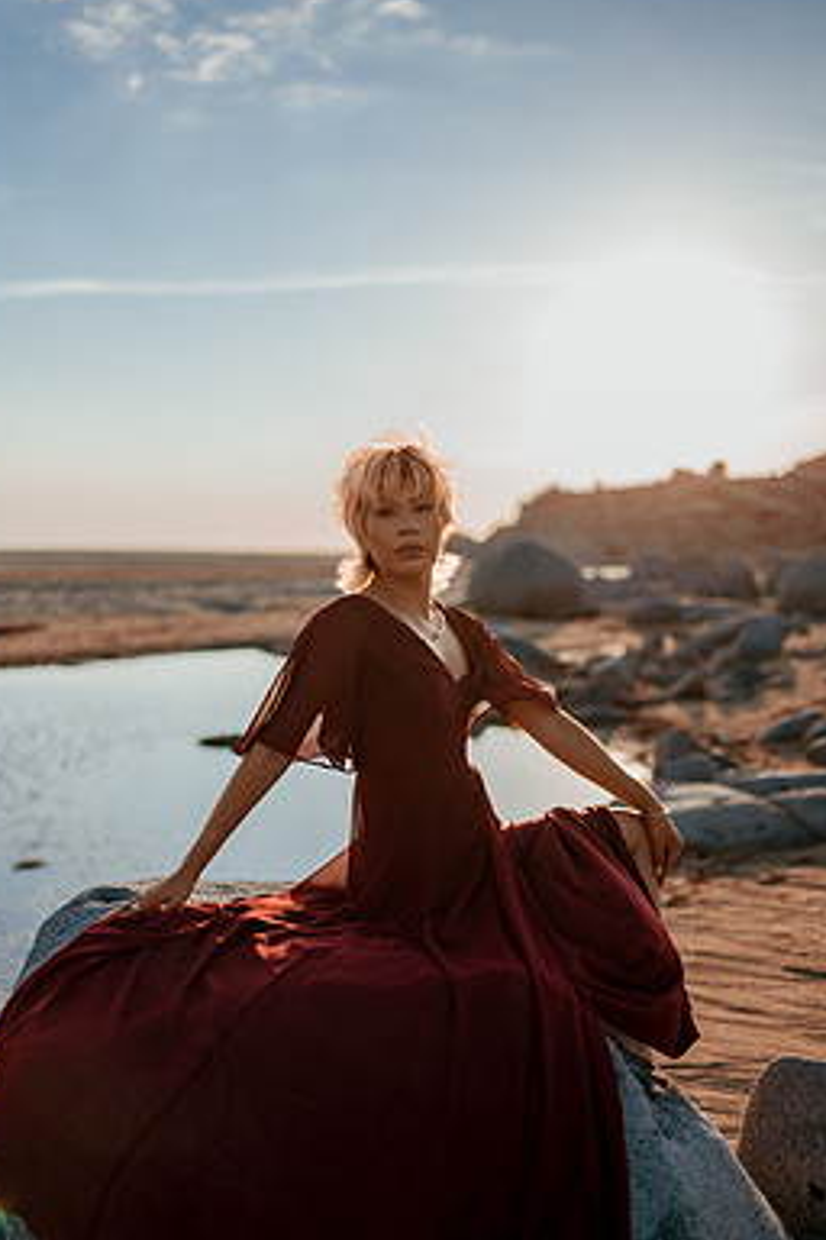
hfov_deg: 32.6
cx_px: 387
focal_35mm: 41
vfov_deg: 47.3
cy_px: 704
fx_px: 1411
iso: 100
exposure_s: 1/8000
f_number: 1.4
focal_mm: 35
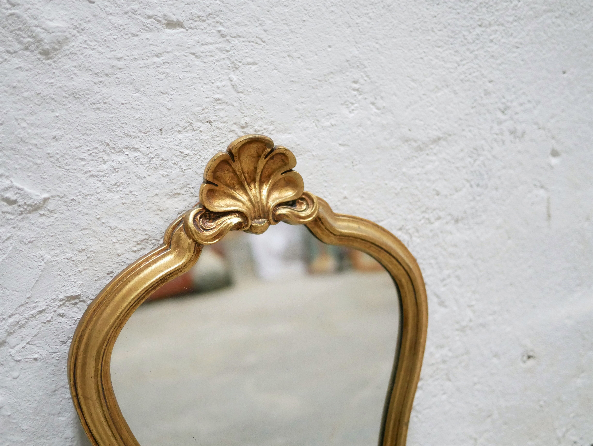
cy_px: 223
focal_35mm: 40
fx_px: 686
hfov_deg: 46.8
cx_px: 296
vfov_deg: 36.0
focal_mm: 20
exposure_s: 1/60
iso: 2500
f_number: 1.7
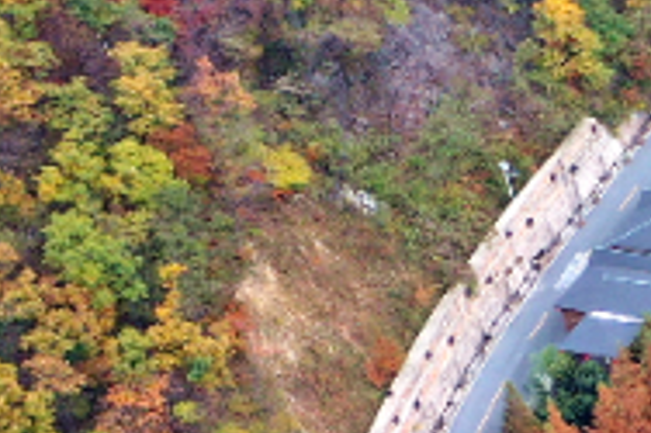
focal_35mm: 161
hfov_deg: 10.6
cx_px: 1666
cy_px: 558
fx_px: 2909
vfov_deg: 8.4
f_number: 3.5
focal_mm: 10.26
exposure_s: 1/80
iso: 100
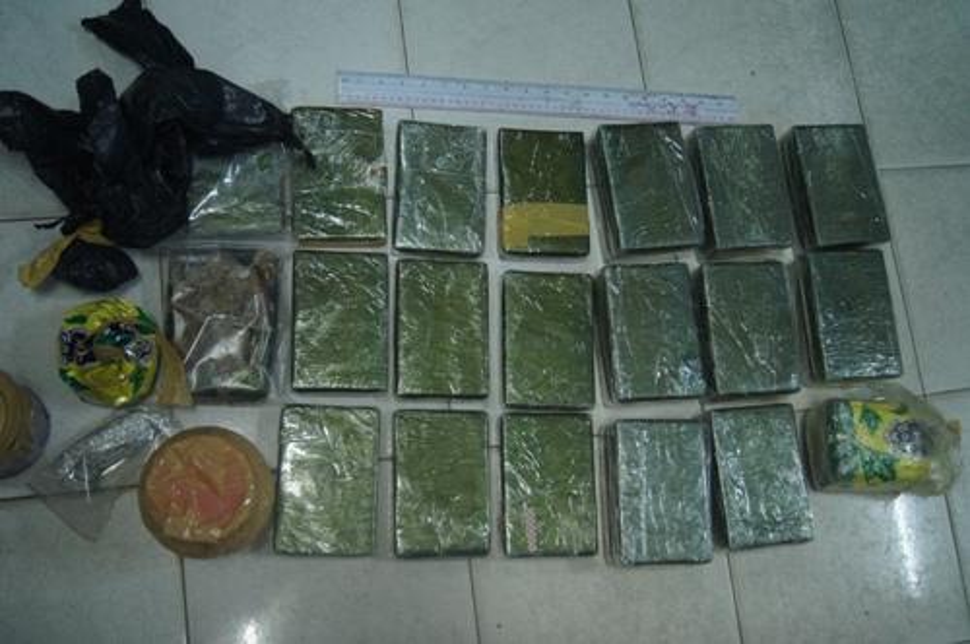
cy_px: 322
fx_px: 969
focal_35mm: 36
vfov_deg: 36.8
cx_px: 485
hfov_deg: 53.2
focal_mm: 24
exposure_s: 1/60
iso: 1600
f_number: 4
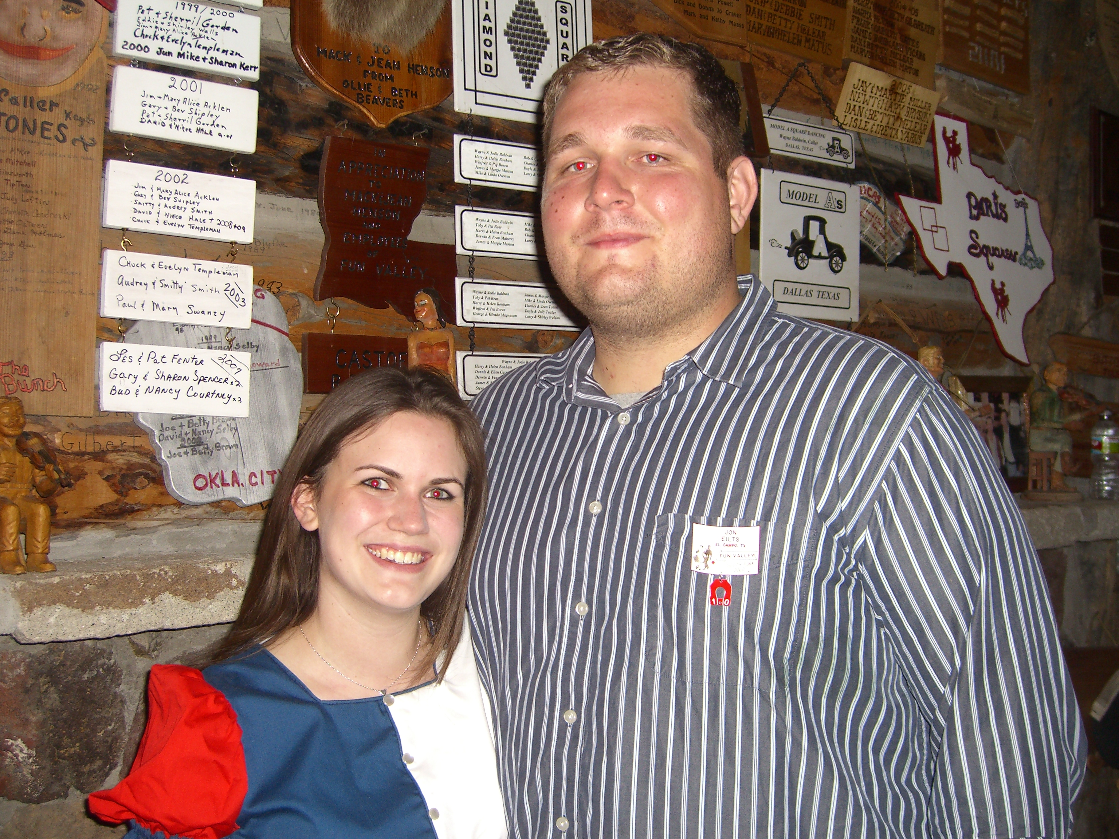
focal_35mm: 38
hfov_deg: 49.0
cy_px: 420
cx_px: 560
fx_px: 1228
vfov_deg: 37.7
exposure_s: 1/60
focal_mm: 7.9
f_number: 2.8
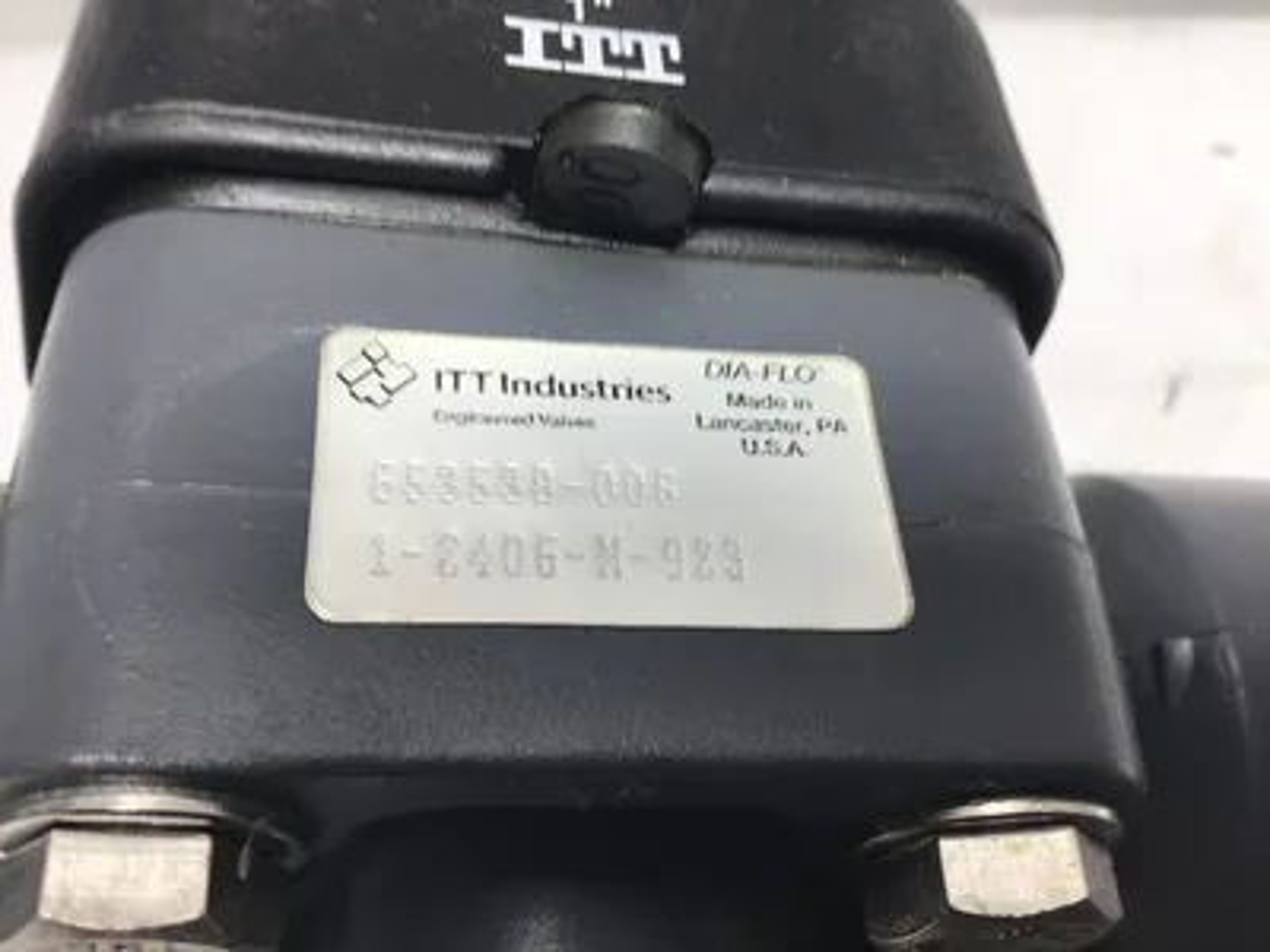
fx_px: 1137
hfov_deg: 58.4
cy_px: 476
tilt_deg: -62.0
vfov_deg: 45.4
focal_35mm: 31
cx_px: 635
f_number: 2.4
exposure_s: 1/60
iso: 25
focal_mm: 3.3
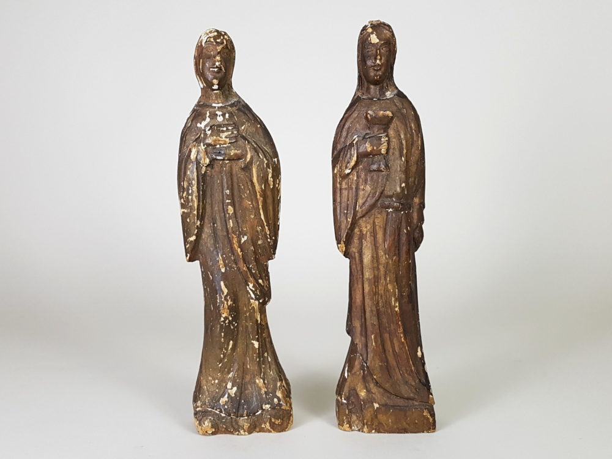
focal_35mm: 26
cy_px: 230
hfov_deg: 67.3
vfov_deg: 53.1
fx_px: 460
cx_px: 306
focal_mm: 4.2
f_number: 1.7
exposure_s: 1/50
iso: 100
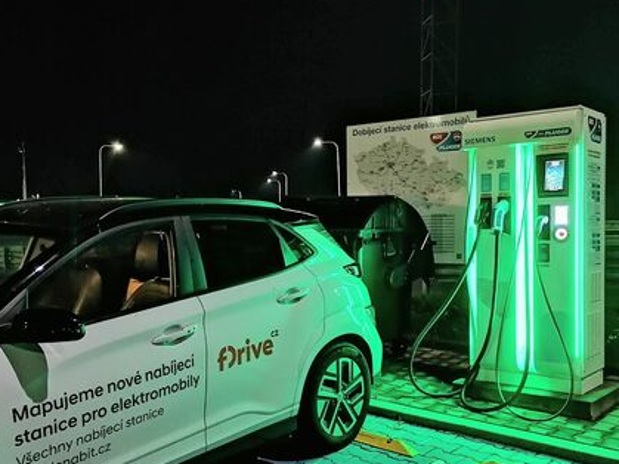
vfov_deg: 35.1
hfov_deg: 45.8
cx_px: 294
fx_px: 733
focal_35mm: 41
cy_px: 266
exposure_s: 1/3.33
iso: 800
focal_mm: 5.3
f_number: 1.8
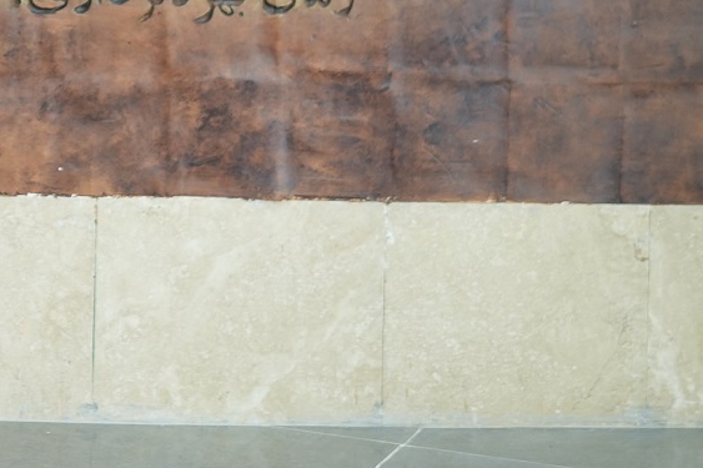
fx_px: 3338
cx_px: -211
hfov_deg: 11.7
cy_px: -255
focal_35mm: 171
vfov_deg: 7.9
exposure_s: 1/250
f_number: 1.4
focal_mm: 50
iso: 320
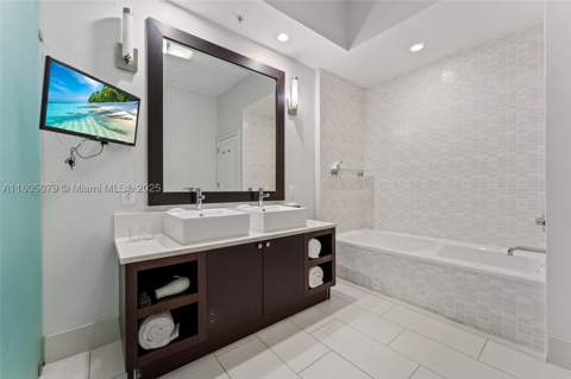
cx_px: 286
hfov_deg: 104.3
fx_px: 222
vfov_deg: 81.1
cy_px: 190
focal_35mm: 14
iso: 640
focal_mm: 14
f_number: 9
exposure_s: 1/1.67
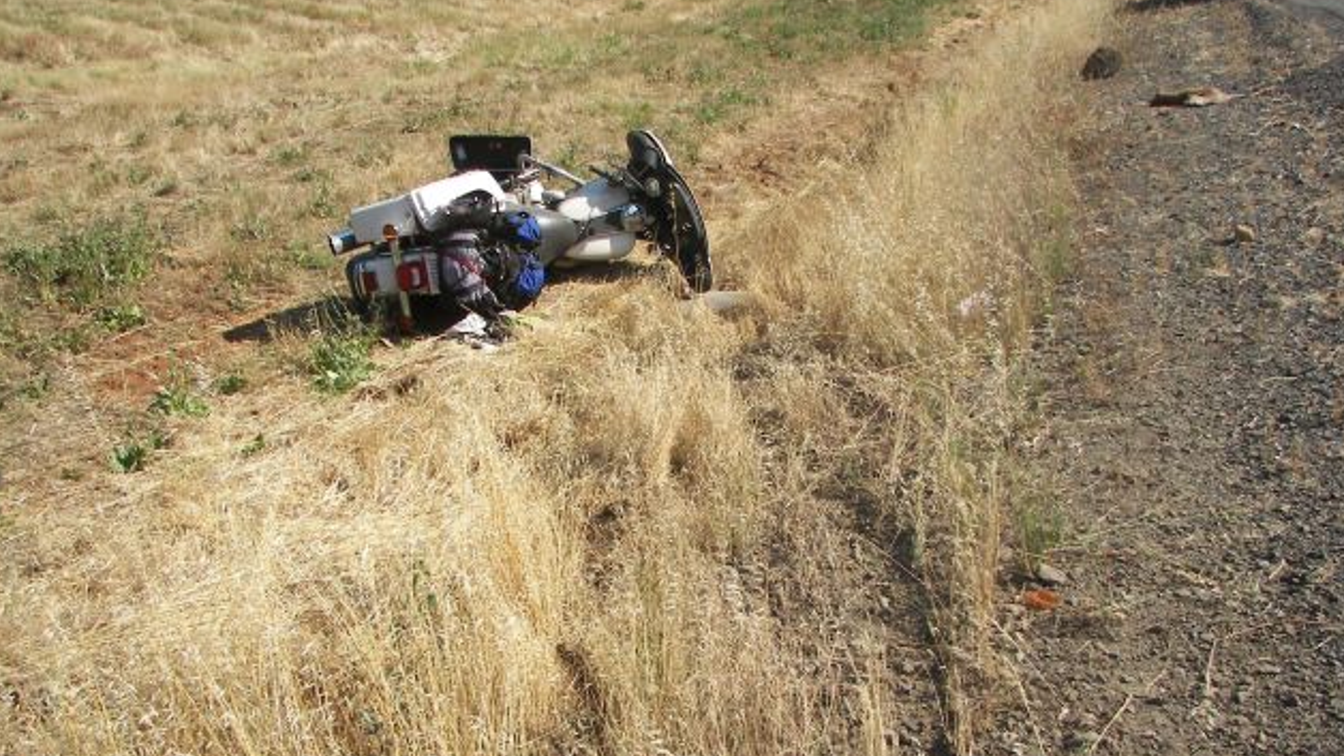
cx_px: 676
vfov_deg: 29.6
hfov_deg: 50.5
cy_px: 445
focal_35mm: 40
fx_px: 1425
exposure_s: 1/640
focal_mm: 6
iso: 50
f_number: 2.8
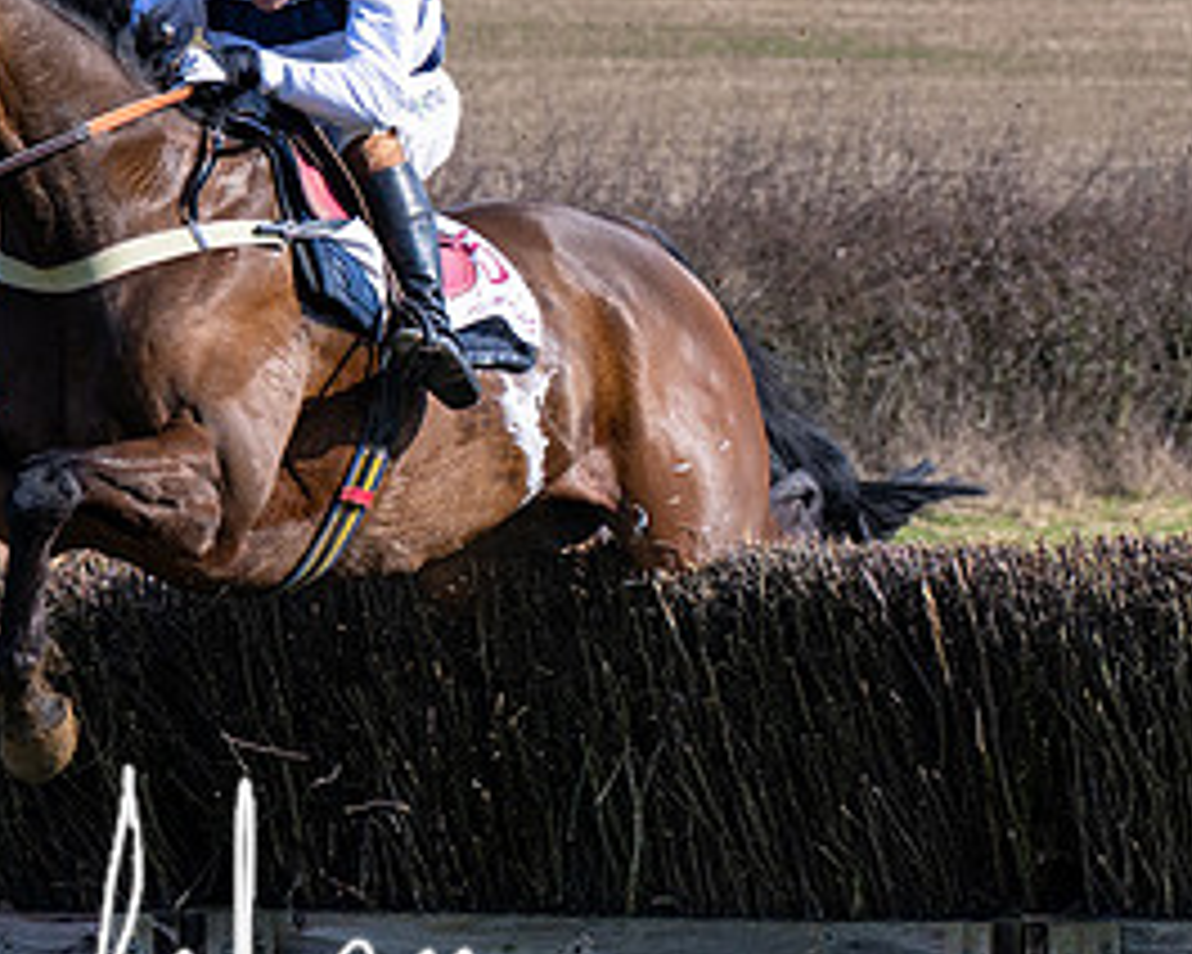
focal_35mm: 312
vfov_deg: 5.0
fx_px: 11007
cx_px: 25
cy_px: 309
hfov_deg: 6.2
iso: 200
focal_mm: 74
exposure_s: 1/2500
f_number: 4
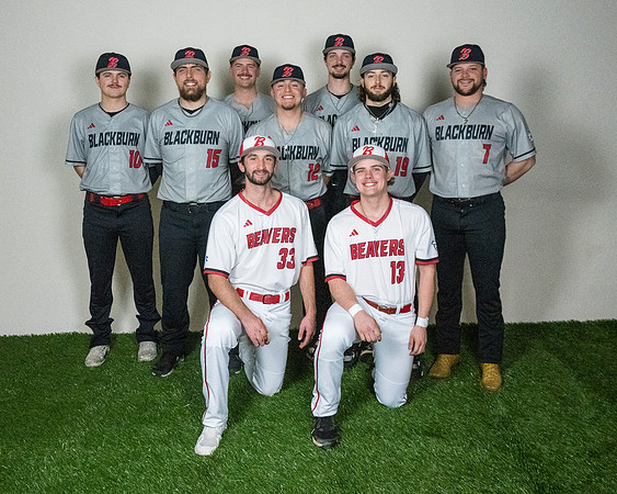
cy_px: 199
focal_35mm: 33
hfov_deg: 54.2
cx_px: 296
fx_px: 602
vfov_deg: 44.3
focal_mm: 24
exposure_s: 1/400
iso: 6400
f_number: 4.5
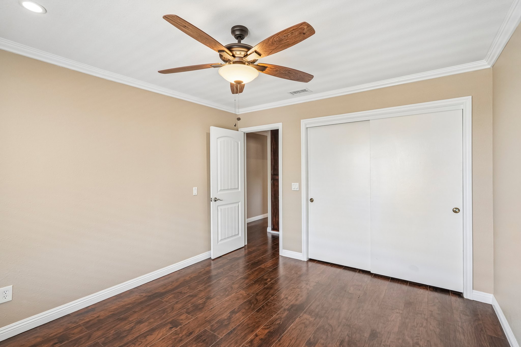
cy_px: 174
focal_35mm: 17
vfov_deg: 70.4
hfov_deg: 93.3
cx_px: 260
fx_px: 246
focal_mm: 17
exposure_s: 1/30
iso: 500
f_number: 8
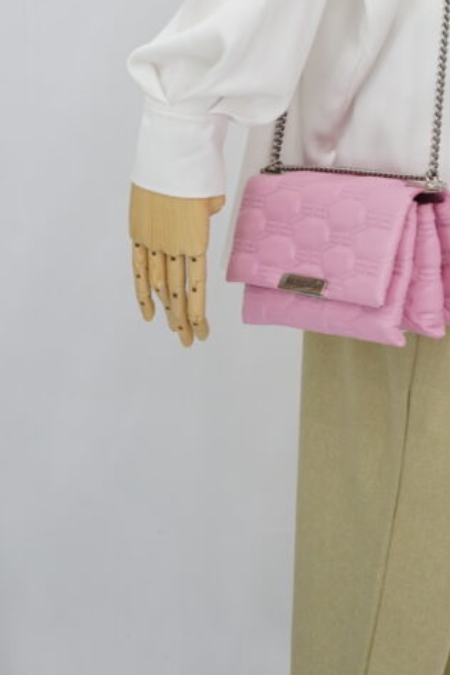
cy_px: -31
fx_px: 2025
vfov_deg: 18.3
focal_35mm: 108
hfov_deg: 12.6
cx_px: 429
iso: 640
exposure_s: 1/10
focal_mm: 50
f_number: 6.3
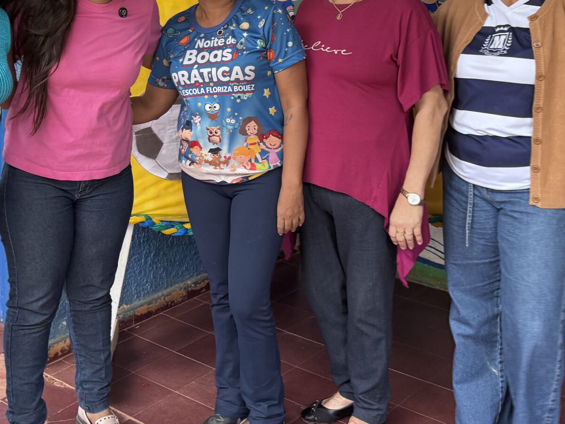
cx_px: 215
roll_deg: -0.3
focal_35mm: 51
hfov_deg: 37.3
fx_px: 833
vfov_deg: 27.9
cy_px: 74
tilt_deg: -7.8
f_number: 1.78
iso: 200
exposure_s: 1/64
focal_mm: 6.76
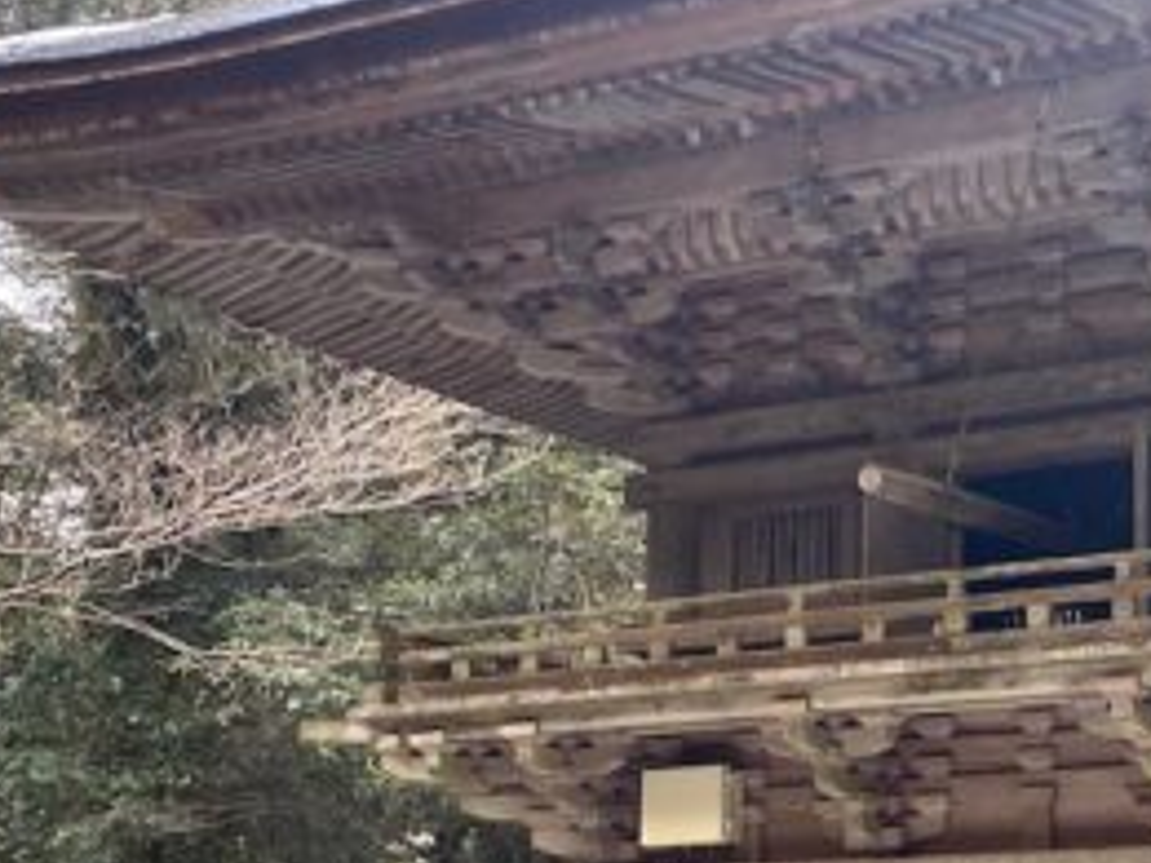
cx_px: 1000
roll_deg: -0.9
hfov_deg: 23.9
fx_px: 2660
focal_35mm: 80
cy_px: 664
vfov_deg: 18.3
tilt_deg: +7.8
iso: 125
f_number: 1.8
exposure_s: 1/111
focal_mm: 4.25
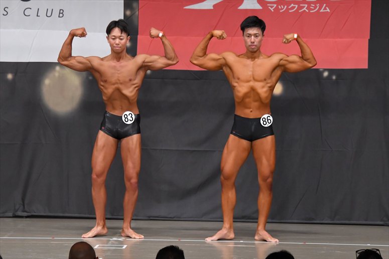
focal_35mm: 217
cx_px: 194
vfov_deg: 6.3
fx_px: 2344
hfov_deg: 9.5
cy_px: 130
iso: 5000
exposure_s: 1/400
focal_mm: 145
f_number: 5.6
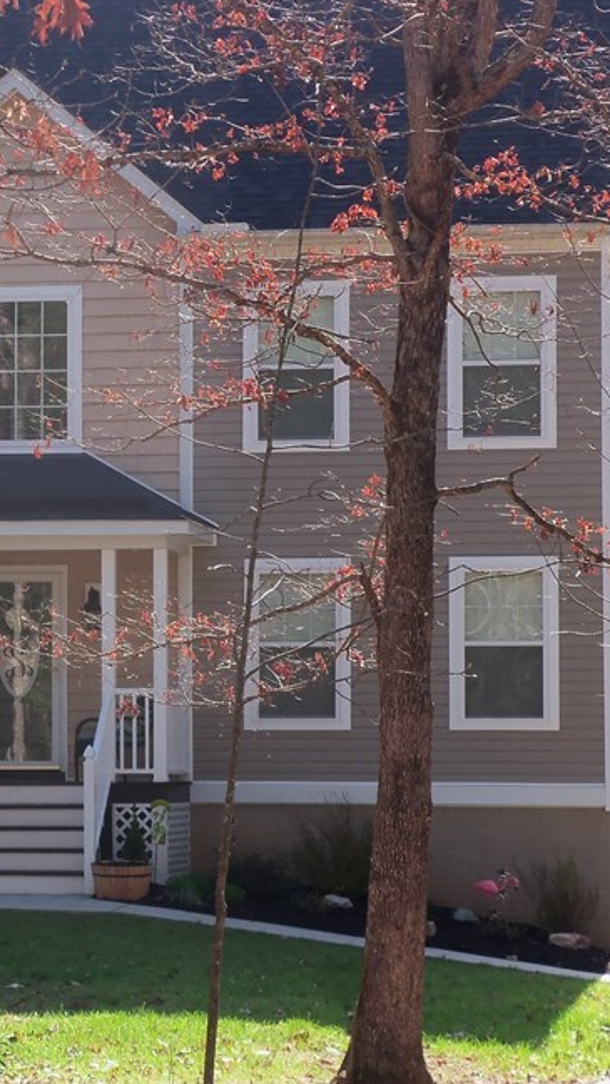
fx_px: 3854
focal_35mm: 134
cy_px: 565
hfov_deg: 9.0
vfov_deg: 16.0
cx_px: 64
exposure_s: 1/160
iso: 80
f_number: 4.2
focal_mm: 14.3
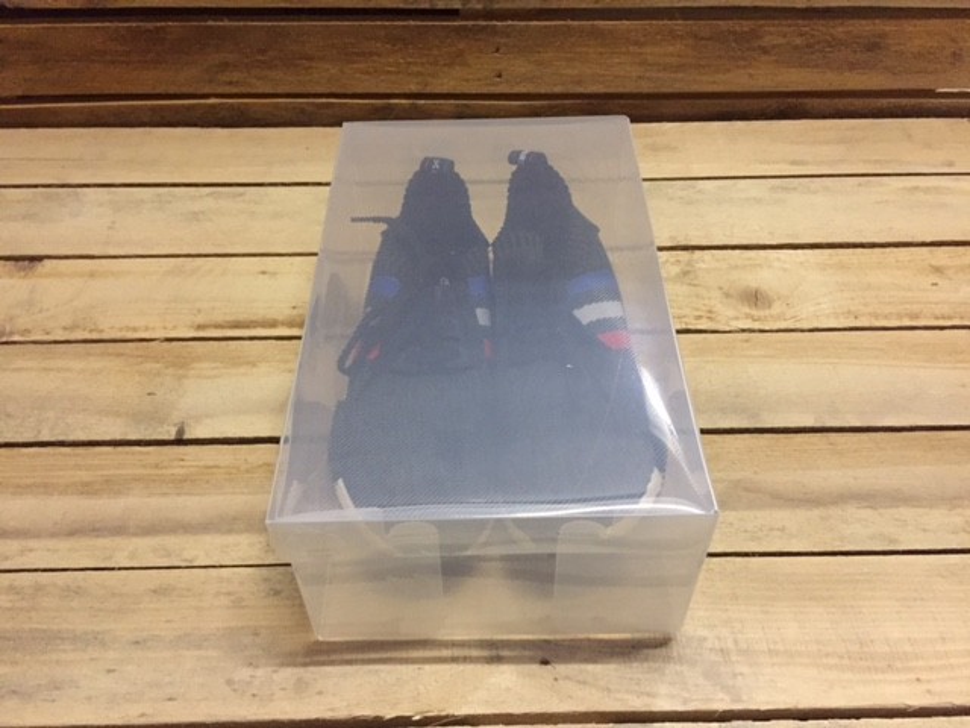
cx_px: 485
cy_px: 364
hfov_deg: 61.7
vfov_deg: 48.2
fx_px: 813
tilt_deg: -49.3
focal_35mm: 29
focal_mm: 4.15
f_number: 2.2
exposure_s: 1/17
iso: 400
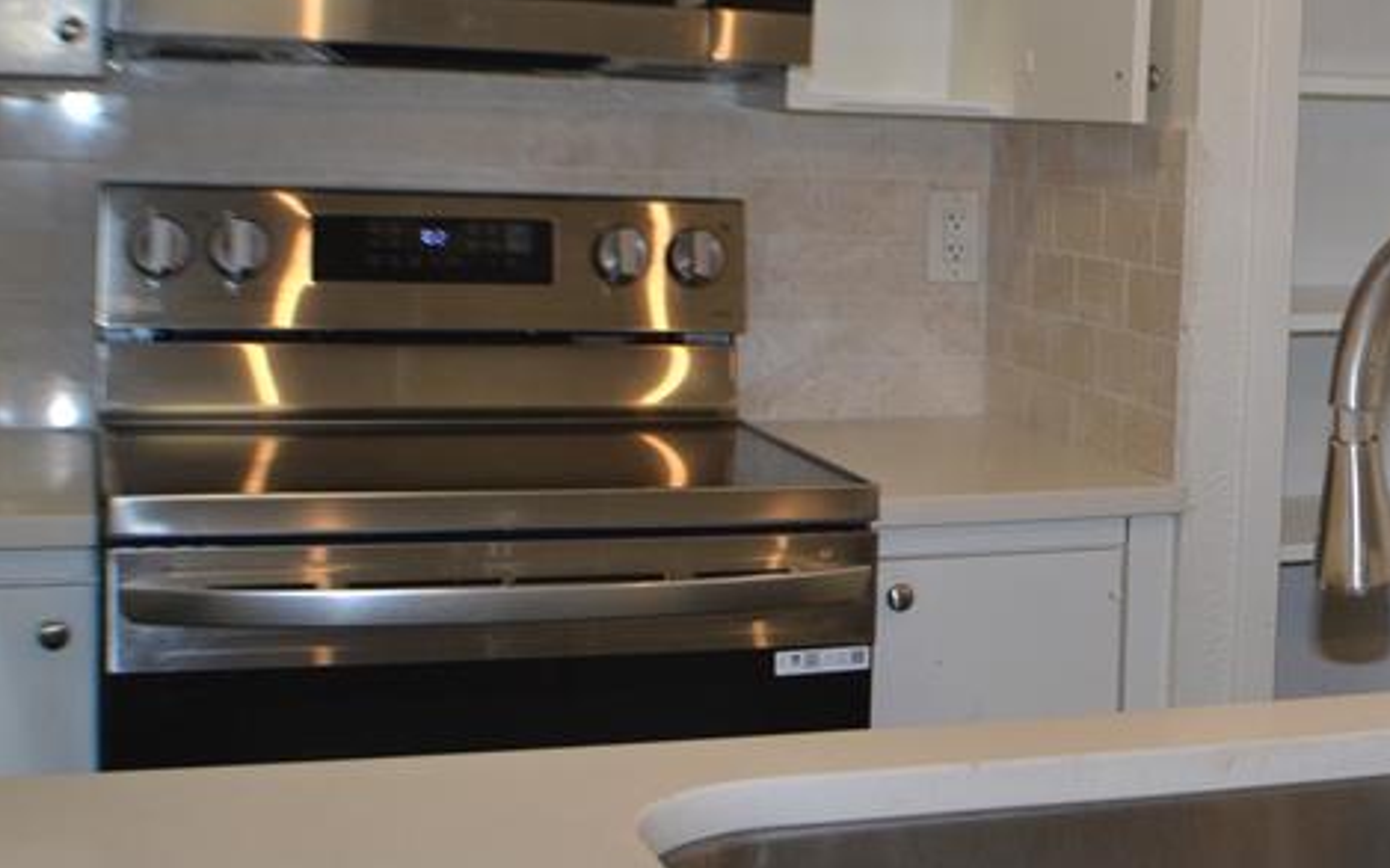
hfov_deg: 24.7
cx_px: 1369
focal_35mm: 80
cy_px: 154
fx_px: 3030
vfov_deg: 16.2
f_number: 4
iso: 400
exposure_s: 1/125
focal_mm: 24
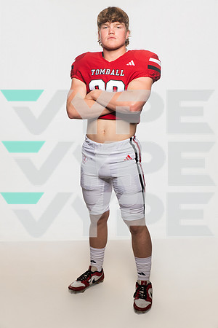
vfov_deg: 39.6
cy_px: 164
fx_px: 454
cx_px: 109
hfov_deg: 27.0
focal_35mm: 50
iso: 500
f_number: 6.3
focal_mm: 50
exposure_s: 1/200
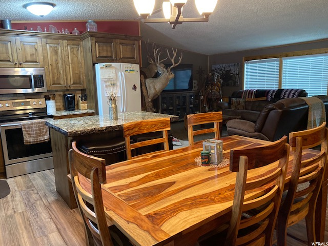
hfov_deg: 67.3
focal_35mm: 26
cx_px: 164
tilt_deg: -9.9
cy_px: 123
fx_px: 246
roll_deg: +2.1
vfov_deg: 53.1
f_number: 1.8
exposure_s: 1/60
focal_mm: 4.25
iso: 400
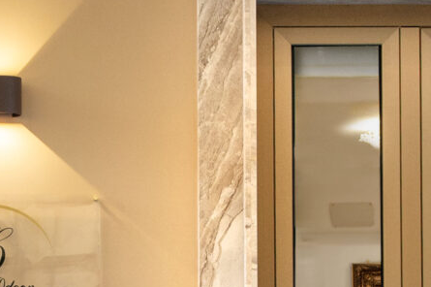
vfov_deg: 7.3
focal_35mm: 184
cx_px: -34
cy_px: 413
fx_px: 2201
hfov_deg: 11.0
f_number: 4
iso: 400
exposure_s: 1/250
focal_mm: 32
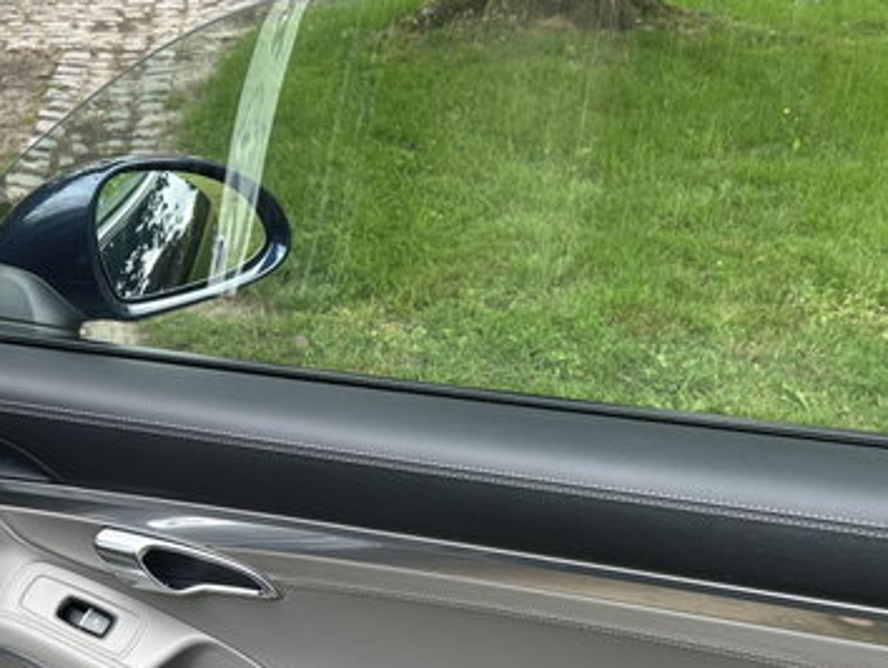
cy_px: 625
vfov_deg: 26.9
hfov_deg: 36.8
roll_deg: +1.2
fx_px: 1335
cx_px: 457
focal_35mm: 52
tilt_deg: -32.1
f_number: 1.78
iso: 80
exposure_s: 1/364
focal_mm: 6.86
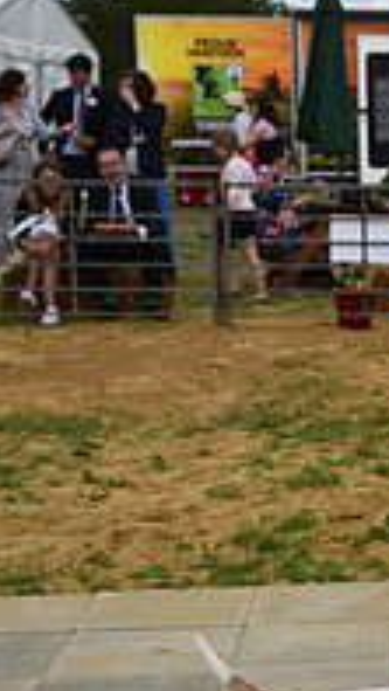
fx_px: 2143
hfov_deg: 9.6
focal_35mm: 117
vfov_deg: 18.3
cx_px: 785
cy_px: 379
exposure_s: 1/1250
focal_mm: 38
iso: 220
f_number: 5.6
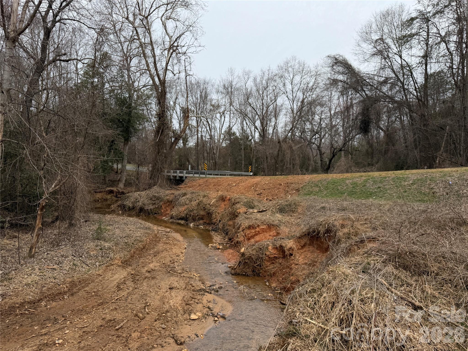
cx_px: 234
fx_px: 324
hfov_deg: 71.6
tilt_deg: -1.0
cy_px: 176
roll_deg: +0.3
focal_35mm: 24
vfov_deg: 56.8
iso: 80
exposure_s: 1/5714
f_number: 1.78
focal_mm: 6.76
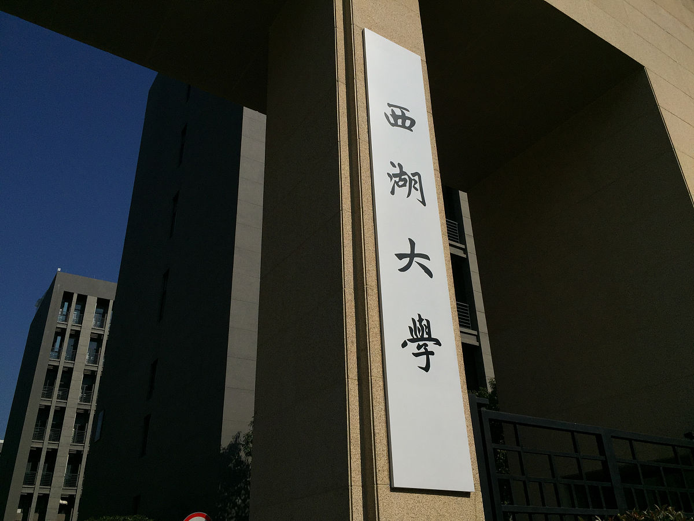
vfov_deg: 48.2
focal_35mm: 29
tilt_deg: +28.1
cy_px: 260
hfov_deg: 61.7
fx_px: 581
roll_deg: +1.8
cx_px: 347
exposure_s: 1/13333
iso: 32
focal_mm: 4.15
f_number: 2.2
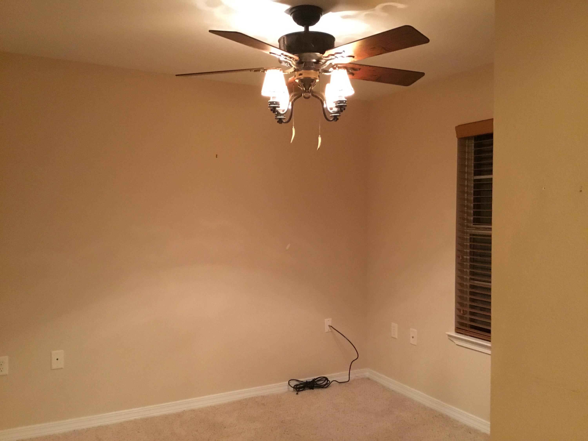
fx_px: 527
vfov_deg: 45.4
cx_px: 294
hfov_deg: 58.4
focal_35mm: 31
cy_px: 220
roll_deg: +0.7
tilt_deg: -0.2
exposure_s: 1/15
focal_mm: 3.3
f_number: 2.4
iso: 400
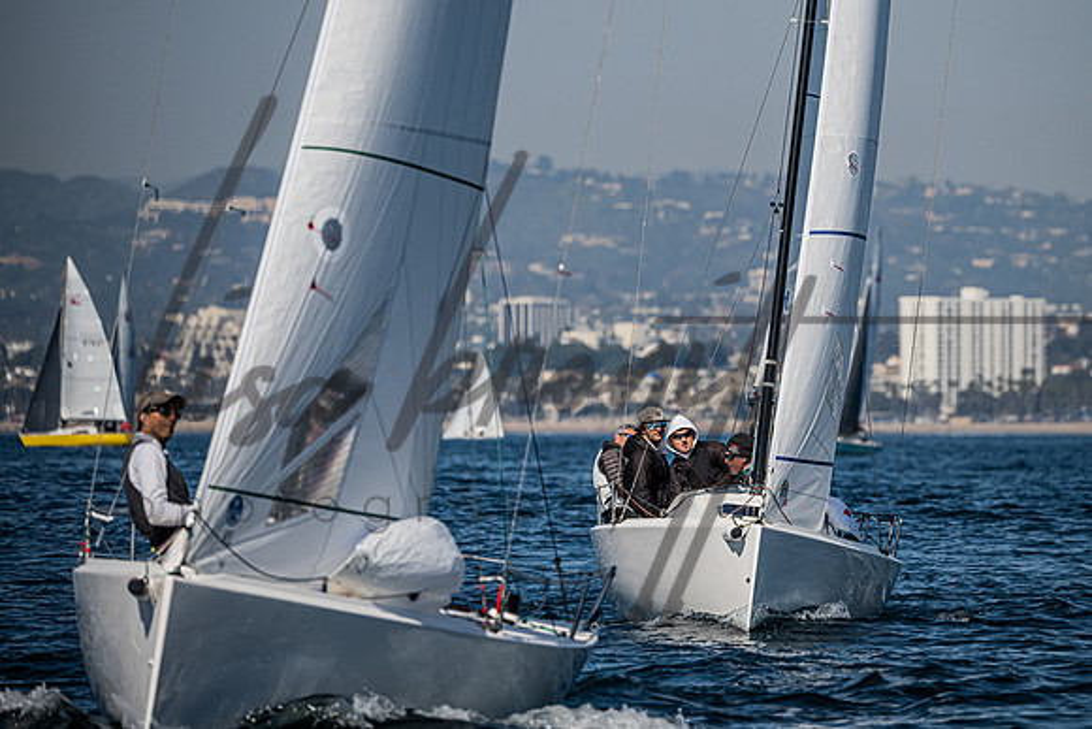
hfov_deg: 5.9
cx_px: 697
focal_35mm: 347
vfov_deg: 4.0
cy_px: 264
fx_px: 10514
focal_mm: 270
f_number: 5
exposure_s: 1/8000
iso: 400
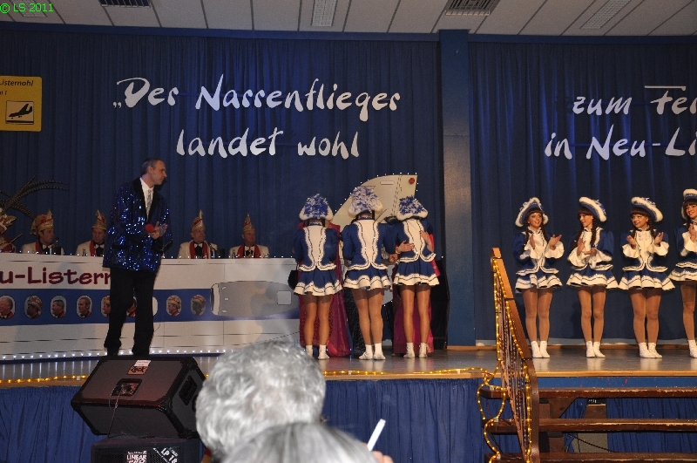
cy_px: 232
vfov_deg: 29.8
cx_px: 348
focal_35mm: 45
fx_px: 870
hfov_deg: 43.7
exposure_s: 1/60
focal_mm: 30
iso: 400
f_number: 5
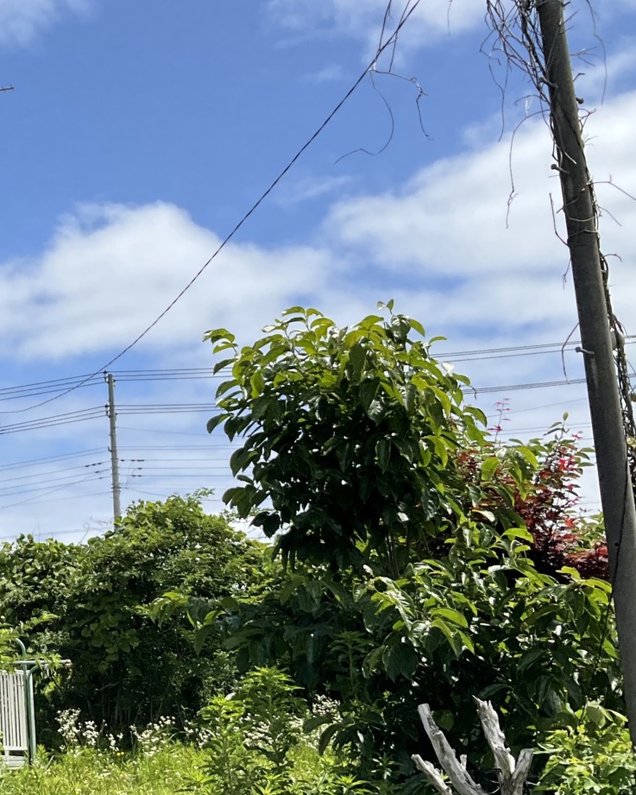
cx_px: -87
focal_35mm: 59
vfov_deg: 31.9
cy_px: 440
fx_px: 1388
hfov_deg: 23.9
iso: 25
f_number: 1.8
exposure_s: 1/2320
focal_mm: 3
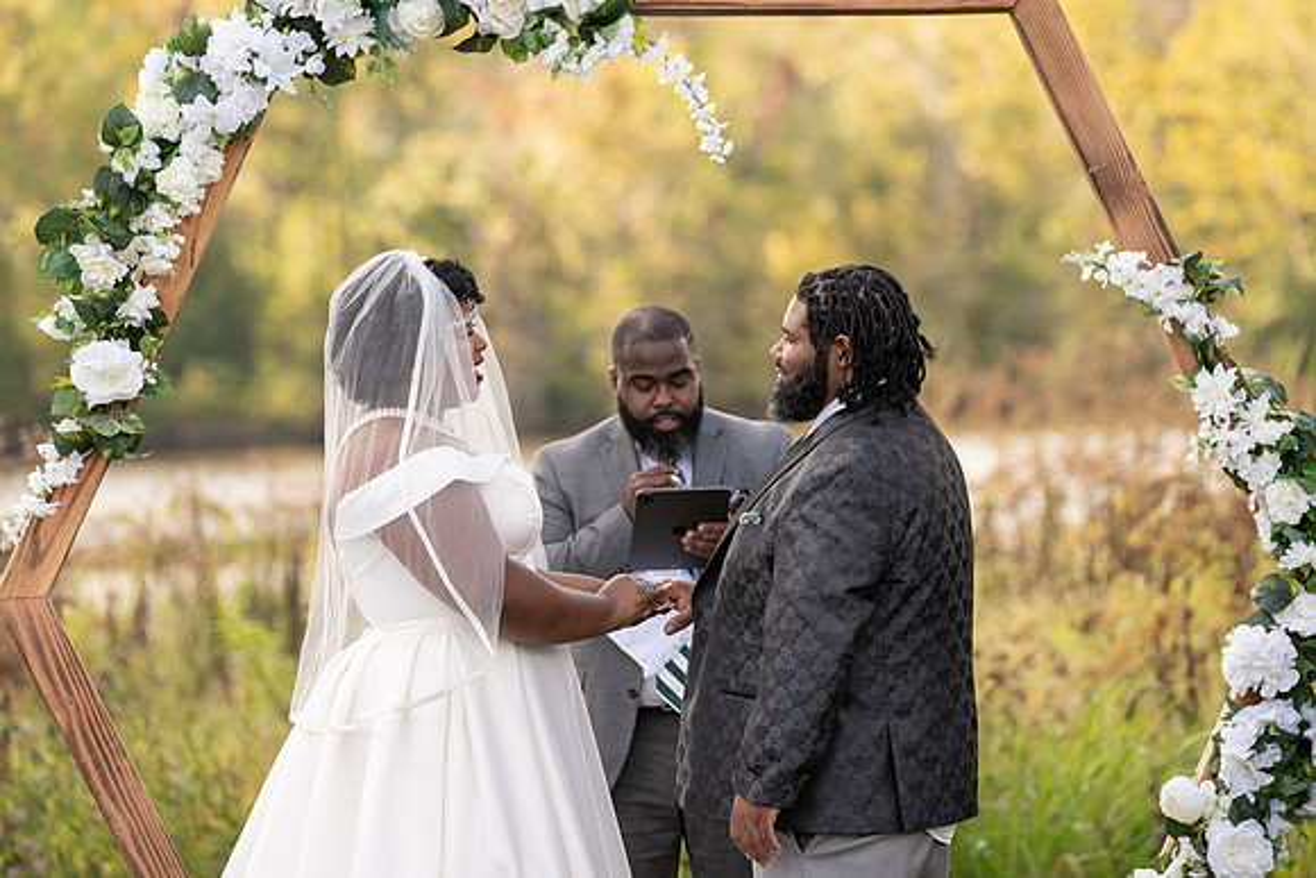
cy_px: 439
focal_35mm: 182
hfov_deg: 11.3
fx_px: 6653
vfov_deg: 7.6
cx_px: 670
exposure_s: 1/160
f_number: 4
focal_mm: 176
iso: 100
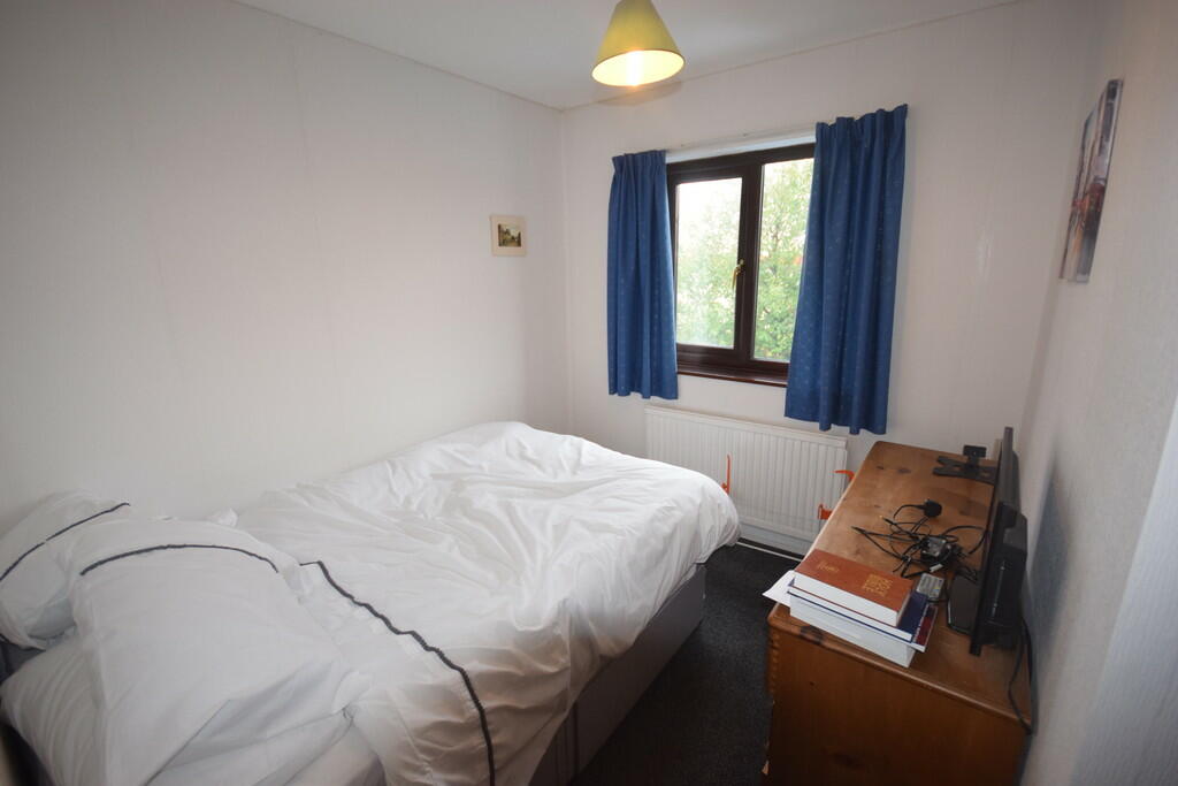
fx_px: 491
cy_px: 393
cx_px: 589
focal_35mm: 15
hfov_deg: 100.4
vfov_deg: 77.3
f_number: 4.5
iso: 800
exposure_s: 1/80
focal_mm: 10
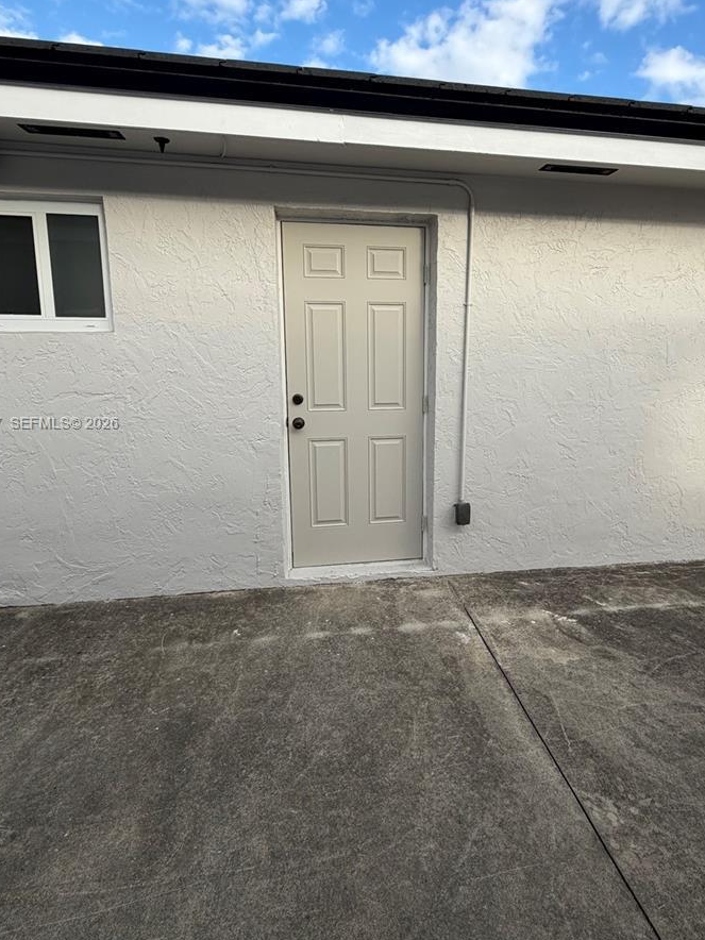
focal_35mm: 19
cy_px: 424
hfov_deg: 68.4
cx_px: 400
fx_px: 516
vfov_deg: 84.4
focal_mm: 2.22
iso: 40
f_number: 2.2
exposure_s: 1/760
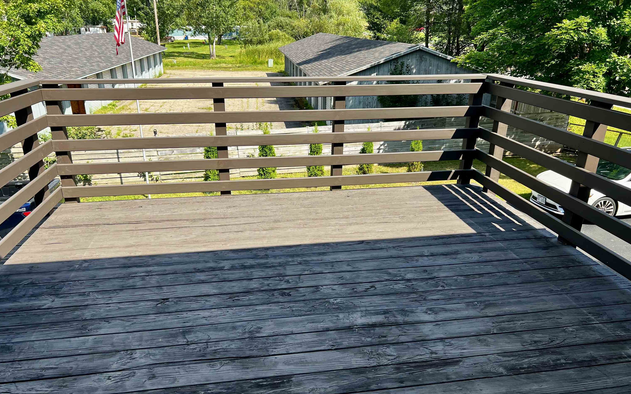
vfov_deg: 44.5
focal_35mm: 28
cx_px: 313
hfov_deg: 66.5
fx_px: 482
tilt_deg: -23.0
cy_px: 222
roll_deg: +0.1
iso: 50
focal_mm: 5.7
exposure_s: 1/1377
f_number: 1.5
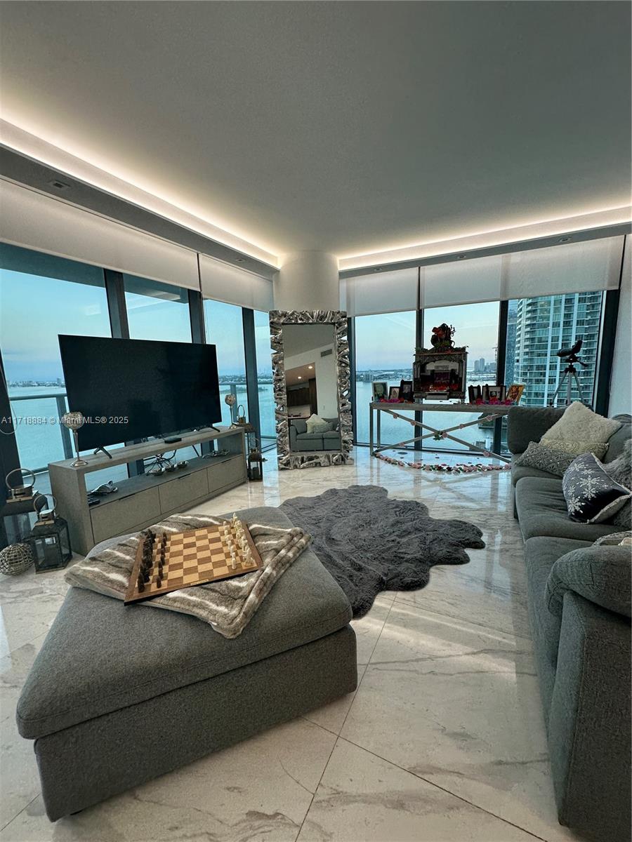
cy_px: 421
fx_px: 341
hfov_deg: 85.7
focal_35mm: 14
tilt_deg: -6.2
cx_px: 316
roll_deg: +2.1
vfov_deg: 102.1
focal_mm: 2.22
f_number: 2.2
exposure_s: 1/120
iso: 100
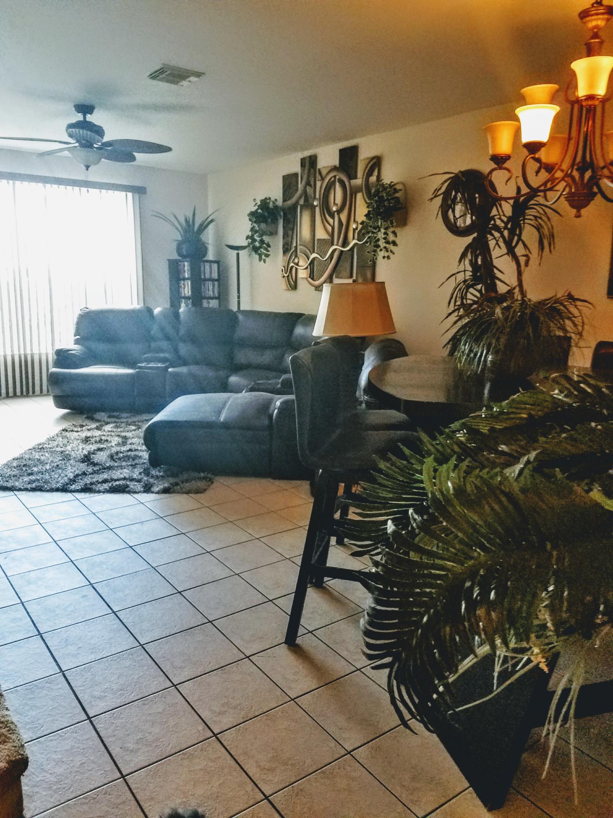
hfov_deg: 53.1
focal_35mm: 26
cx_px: 306
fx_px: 614
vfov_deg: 67.3
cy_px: 409
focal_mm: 4.2
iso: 200
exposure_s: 1/60
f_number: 1.7
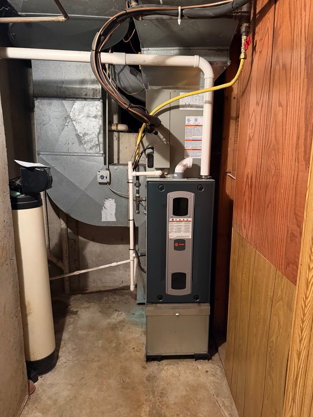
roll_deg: -0.9
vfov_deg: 71.6
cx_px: 156
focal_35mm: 24
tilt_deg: -11.6
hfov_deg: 56.8
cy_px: 208
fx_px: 289
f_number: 1.78
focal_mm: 6.76
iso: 800
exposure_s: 1/30
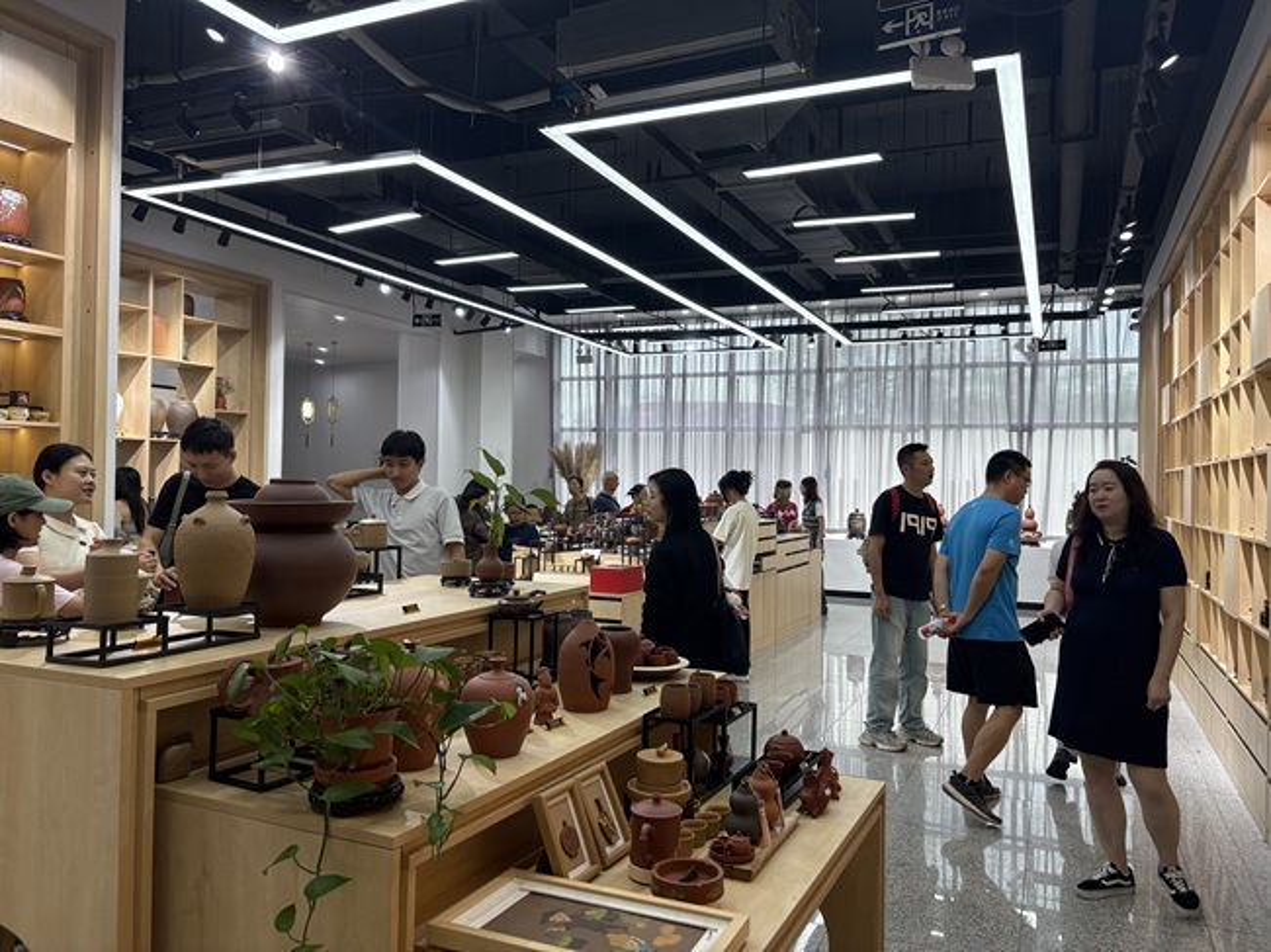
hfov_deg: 67.3
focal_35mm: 26
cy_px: 476
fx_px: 954
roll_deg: -0.8
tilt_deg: +0.3
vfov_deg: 53.0
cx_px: 636
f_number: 1.6
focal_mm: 5.96
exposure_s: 1/170
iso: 125
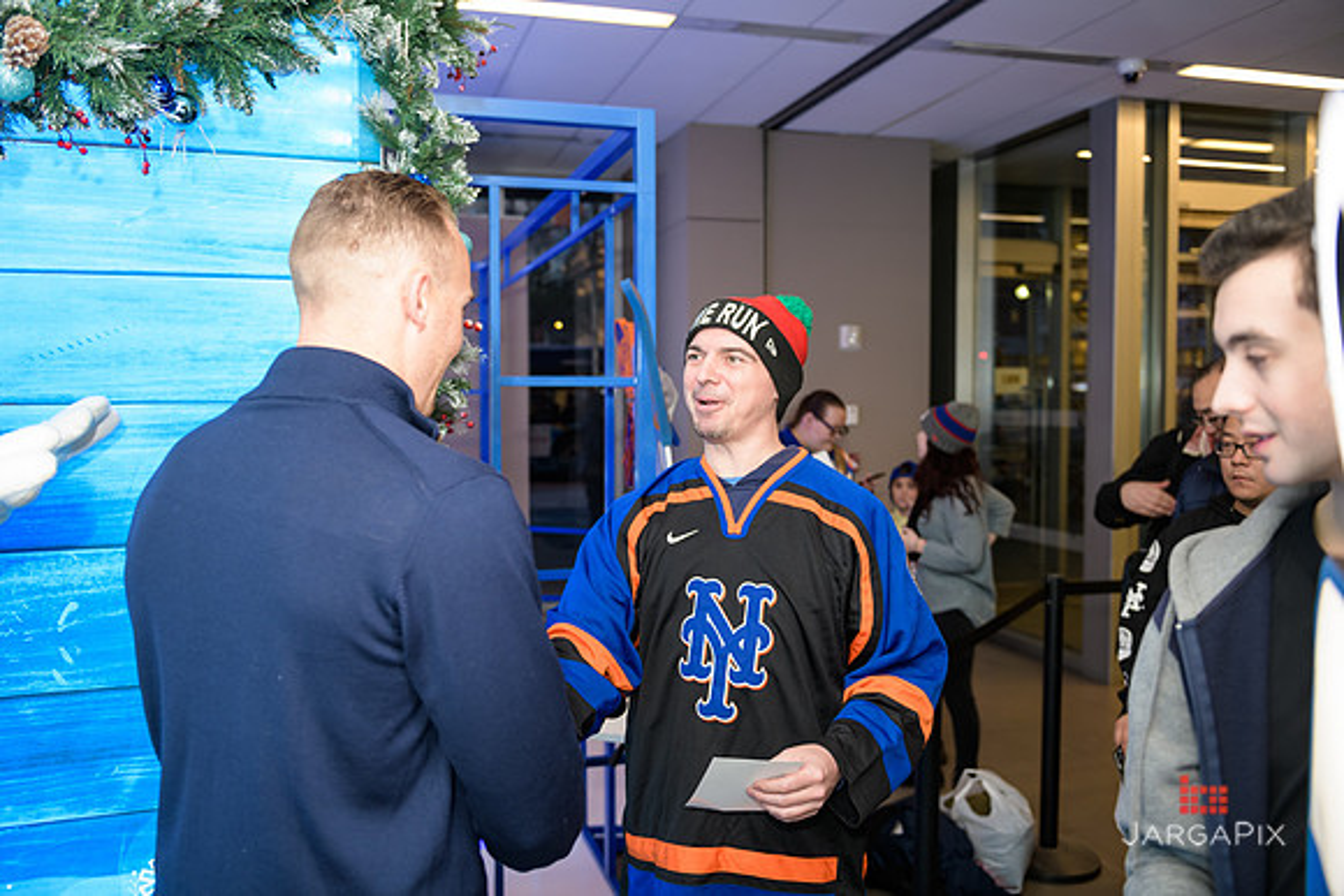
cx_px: 672
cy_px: 448
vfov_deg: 42.3
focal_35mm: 31
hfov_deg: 60.3
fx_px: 1158
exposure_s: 1/125
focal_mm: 31
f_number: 3.2
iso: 400
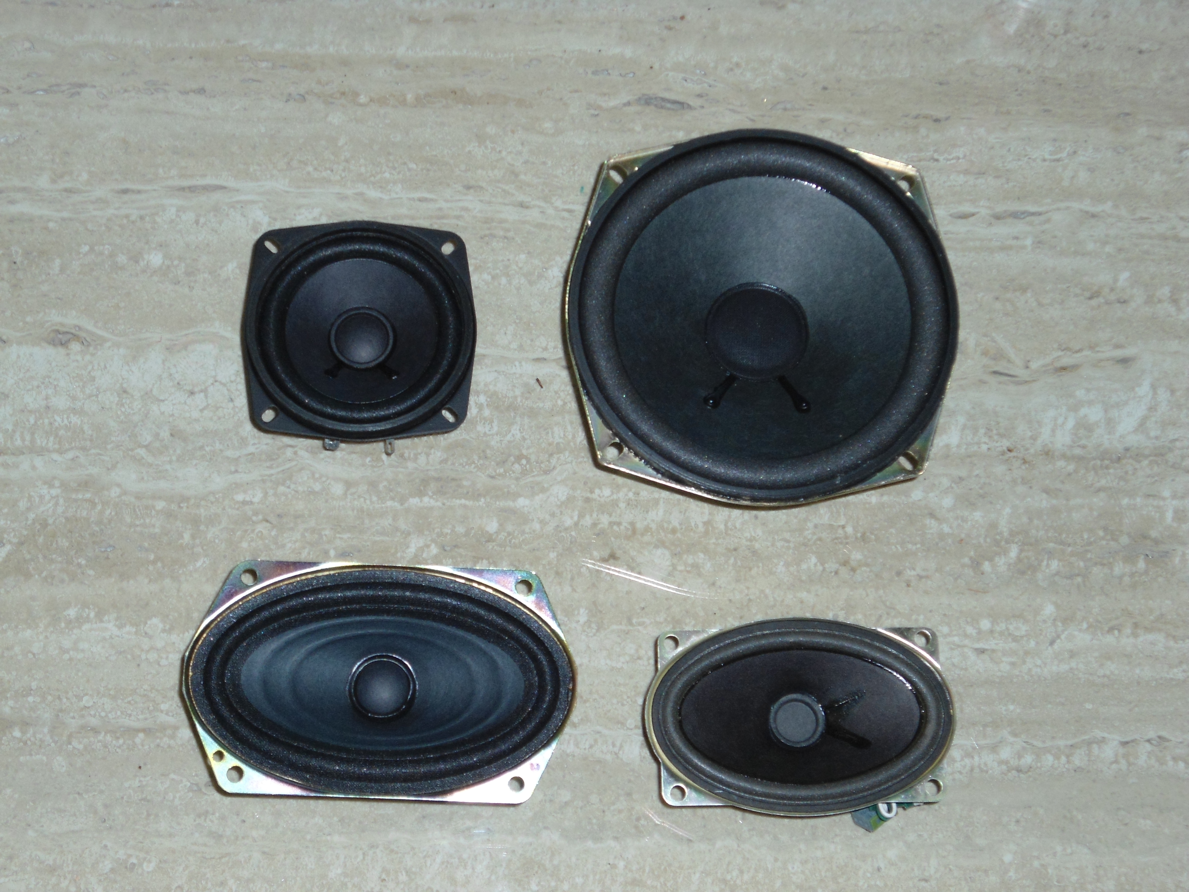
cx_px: 594
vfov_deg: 19.9
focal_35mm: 74
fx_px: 2542
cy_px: 446
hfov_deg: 26.3
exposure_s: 1/60
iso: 200
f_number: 4.7
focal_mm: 13.2
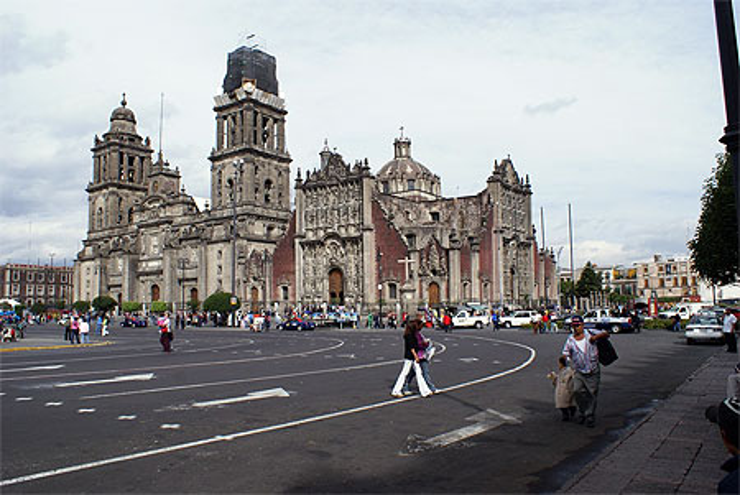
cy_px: 248
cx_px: 370
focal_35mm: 30
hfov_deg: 61.9
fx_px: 617
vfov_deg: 43.7
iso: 100
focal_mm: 20
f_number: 10
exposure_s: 1/400
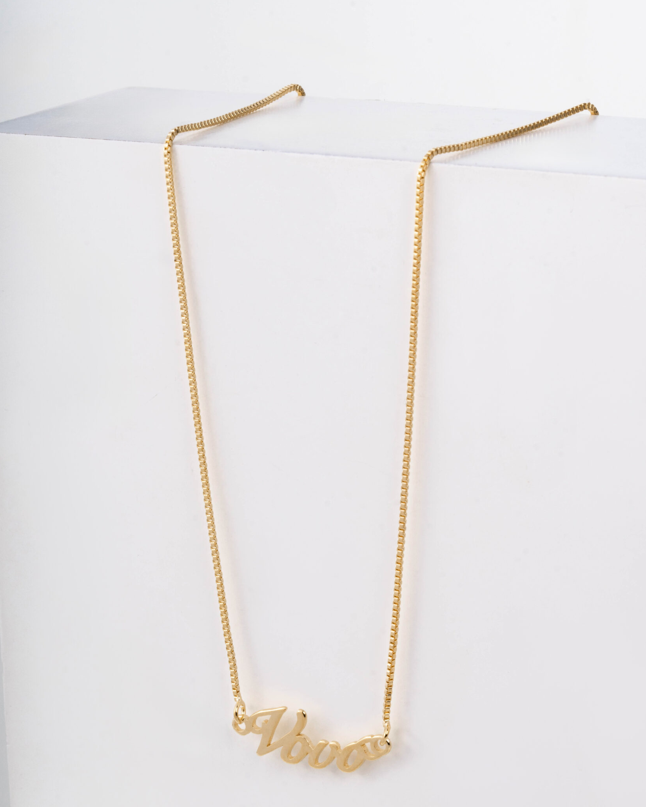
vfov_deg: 11.0
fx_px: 4181
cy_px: 482
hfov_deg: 8.8
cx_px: 321
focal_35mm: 175
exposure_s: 1/160
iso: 125
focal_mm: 100
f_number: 22
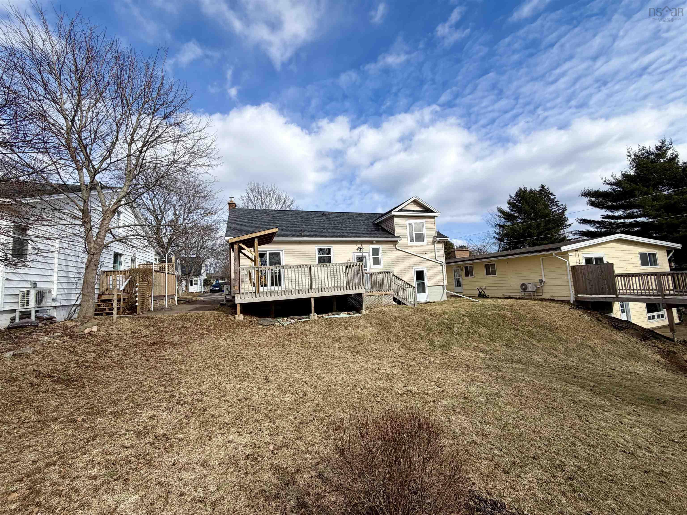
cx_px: 344
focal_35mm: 14
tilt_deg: +7.8
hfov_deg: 102.1
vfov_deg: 85.7
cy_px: 258
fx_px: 278
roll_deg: +3.9
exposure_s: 1/876
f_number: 2.2
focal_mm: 2.22
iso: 20
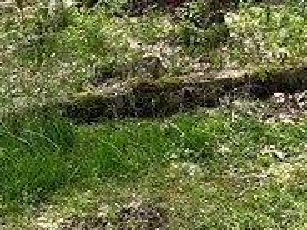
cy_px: -60
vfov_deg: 17.8
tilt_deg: -1.8
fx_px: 692
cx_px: 159
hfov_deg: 25.0
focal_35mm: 78
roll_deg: -0.6
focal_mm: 2.22
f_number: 2.2
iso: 40
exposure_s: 1/380
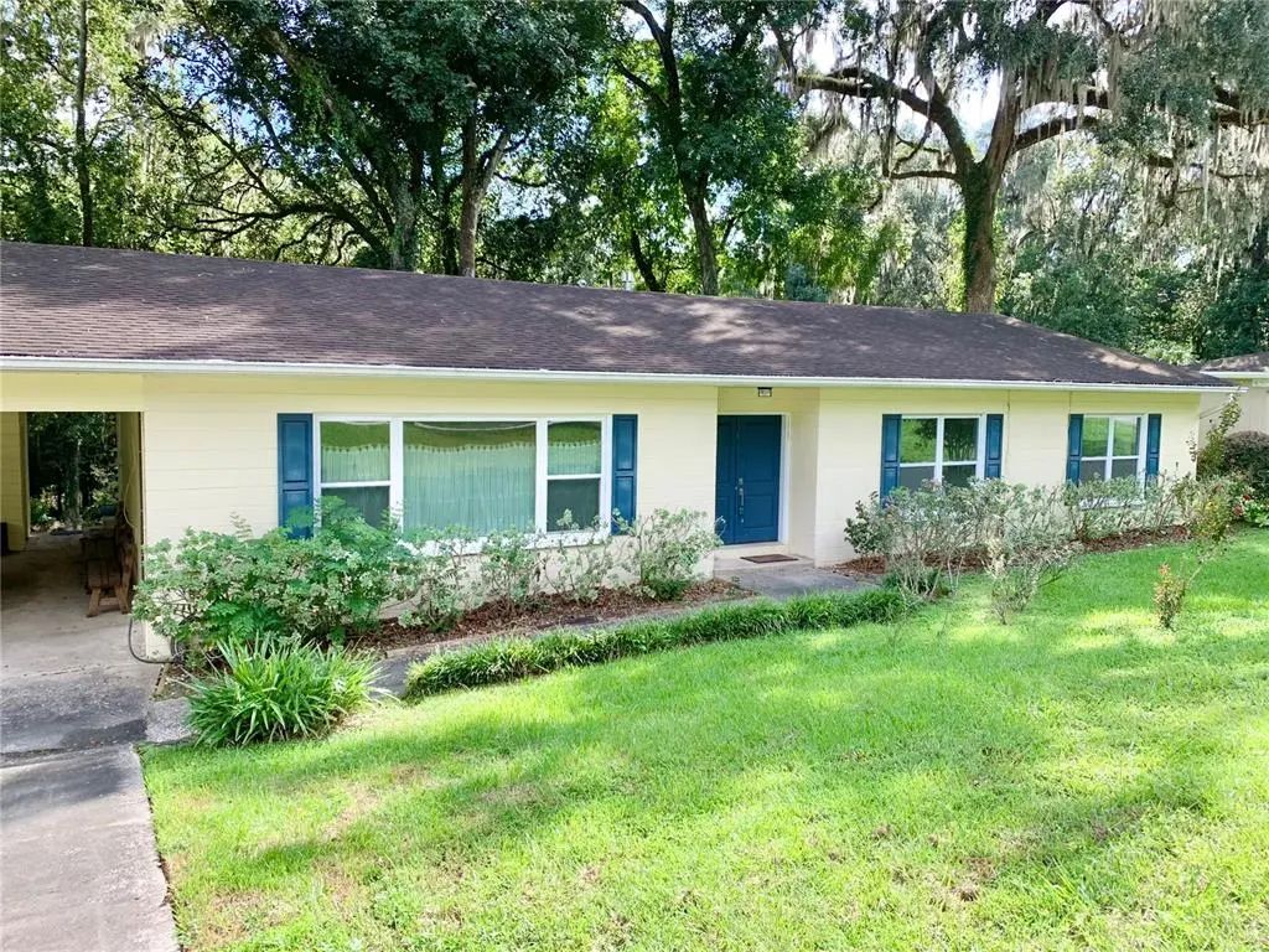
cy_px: 476
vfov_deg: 53.1
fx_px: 953
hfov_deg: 67.3
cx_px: 634
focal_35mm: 26
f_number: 1.8
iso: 25
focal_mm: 4.25
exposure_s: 1/463
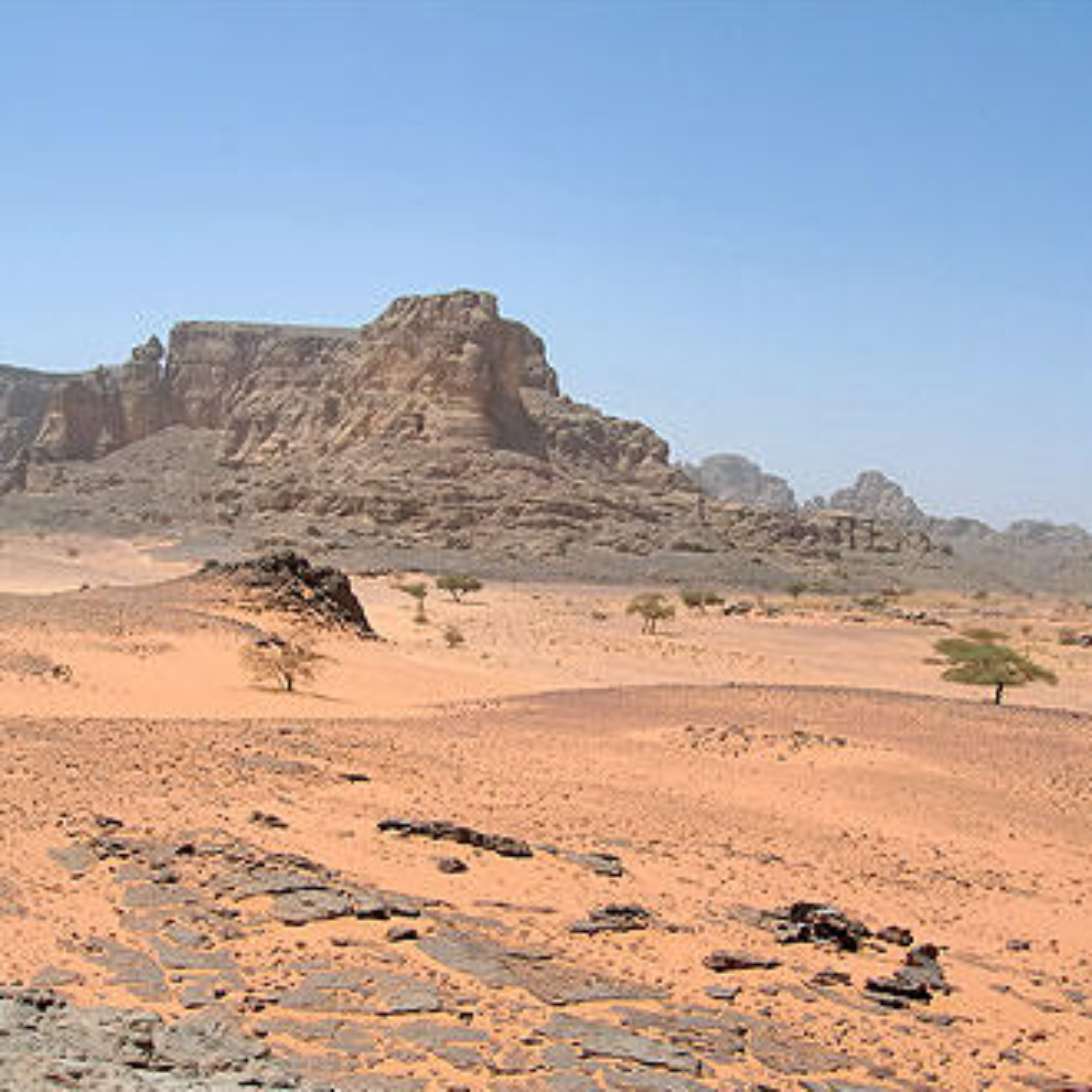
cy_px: 553
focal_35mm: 41
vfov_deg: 40.9
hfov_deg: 40.9
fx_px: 1463
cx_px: 586
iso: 50
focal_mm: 5.7
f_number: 4.9
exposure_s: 1/453
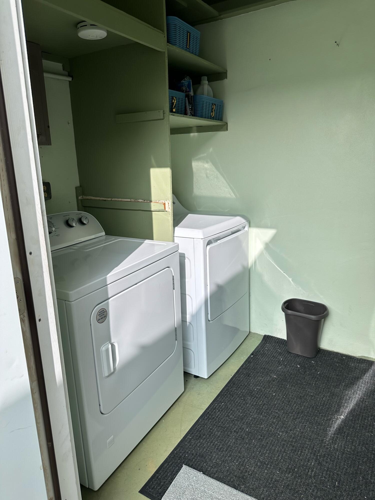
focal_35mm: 24
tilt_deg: -13.6
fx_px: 347
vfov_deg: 71.6
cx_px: 188
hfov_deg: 56.8
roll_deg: +2.1
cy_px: 250
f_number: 1.78
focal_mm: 6.86
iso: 80
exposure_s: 1/1256
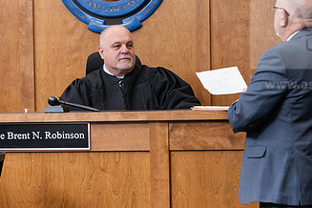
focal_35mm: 124
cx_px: 221
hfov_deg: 16.5
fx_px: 1075
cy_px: 104
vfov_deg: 11.1
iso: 1600
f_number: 4
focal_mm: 70
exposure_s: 1/200
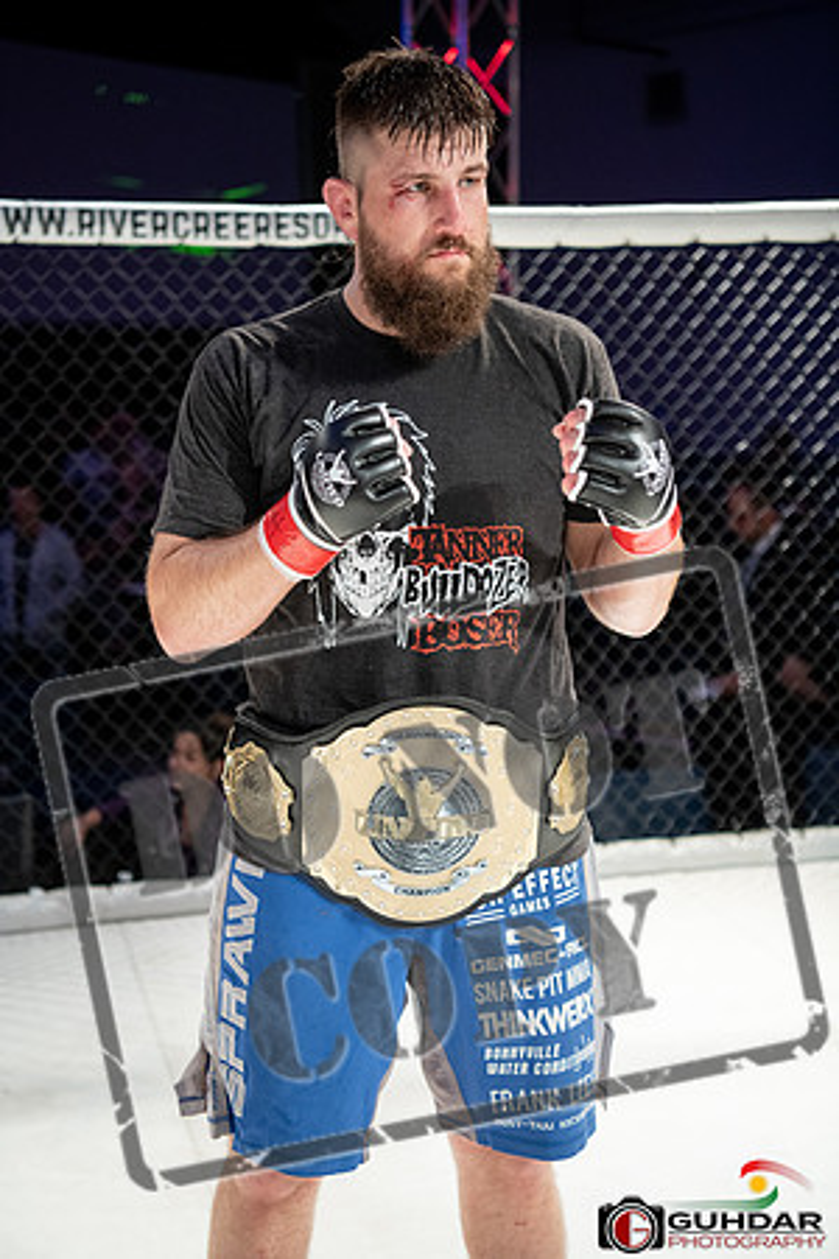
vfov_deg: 39.6
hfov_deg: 27.0
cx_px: 420
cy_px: 630
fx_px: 1748
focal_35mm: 50
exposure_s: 1/1000
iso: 1100
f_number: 2.8
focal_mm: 50
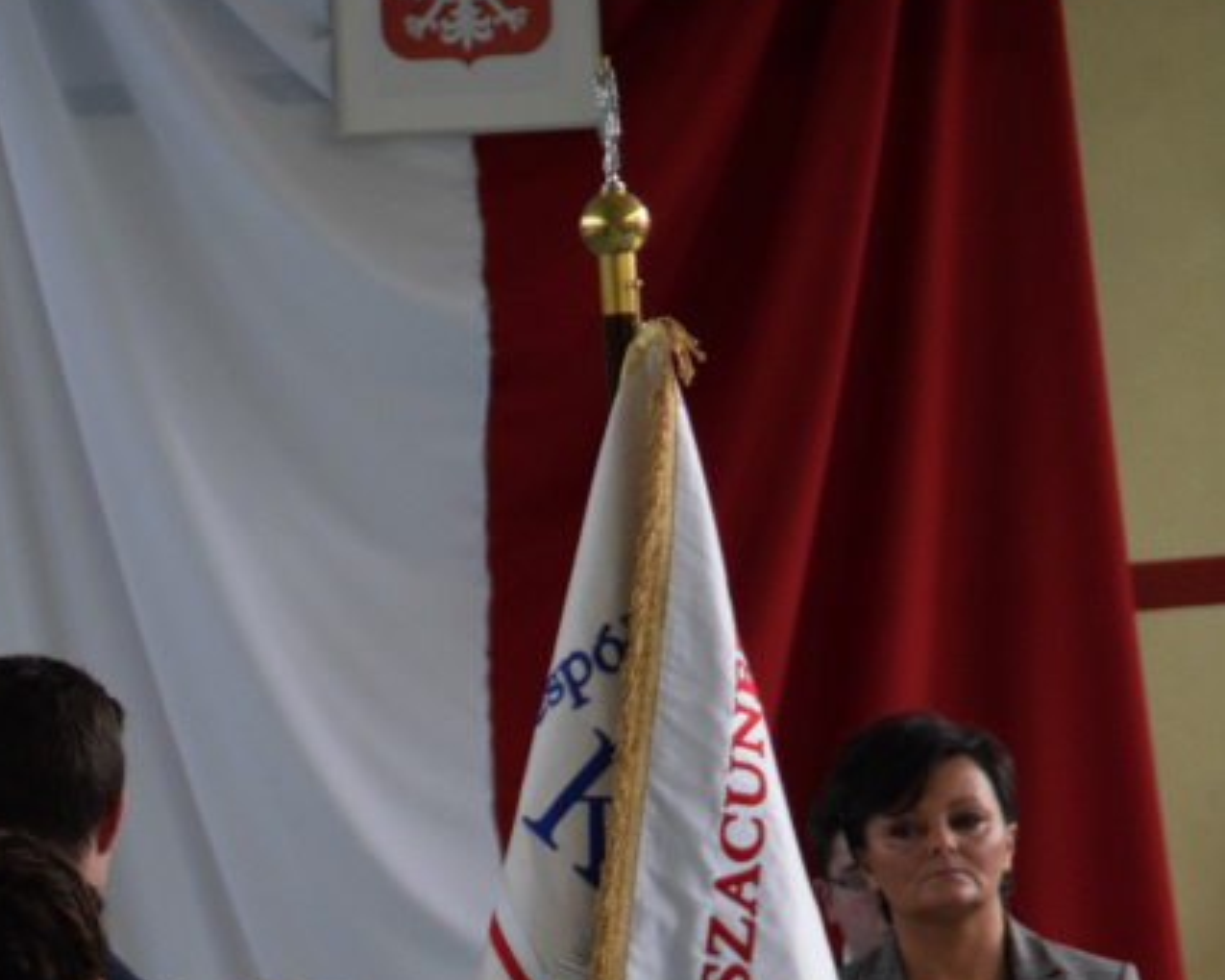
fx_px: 13523
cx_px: 409
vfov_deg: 4.1
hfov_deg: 5.2
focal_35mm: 373
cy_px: 1257
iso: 2000
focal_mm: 125
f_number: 6
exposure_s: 1/500
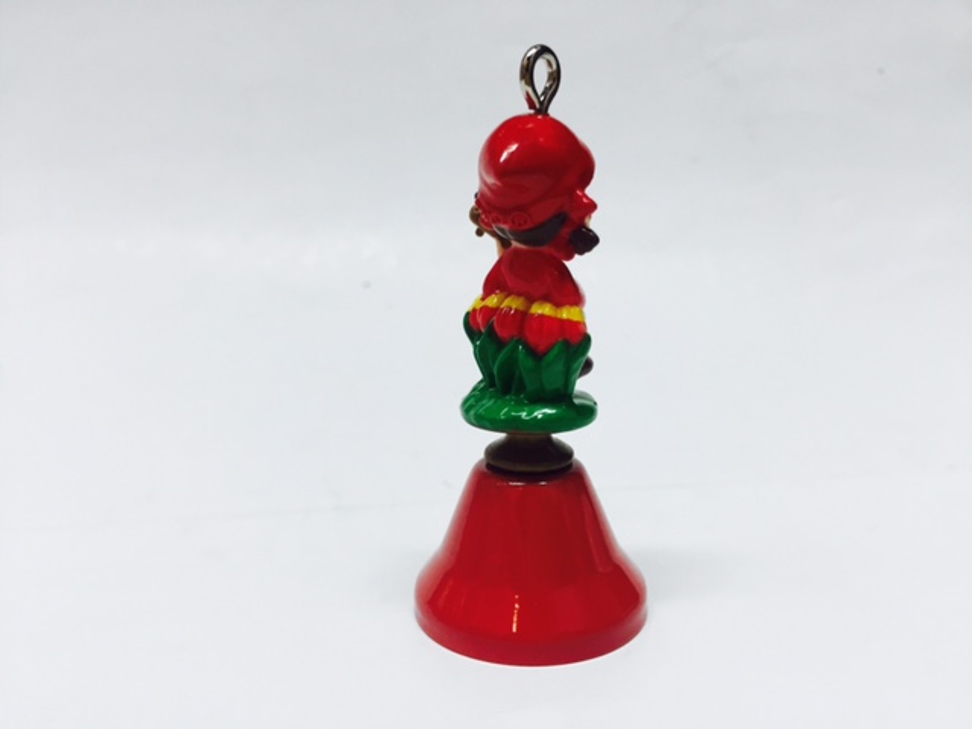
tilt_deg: -7.8
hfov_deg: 61.7
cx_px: 486
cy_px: 364
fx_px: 814
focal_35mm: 29
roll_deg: -0.8
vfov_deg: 48.2
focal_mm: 4.15
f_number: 2.2
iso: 40
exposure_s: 1/33
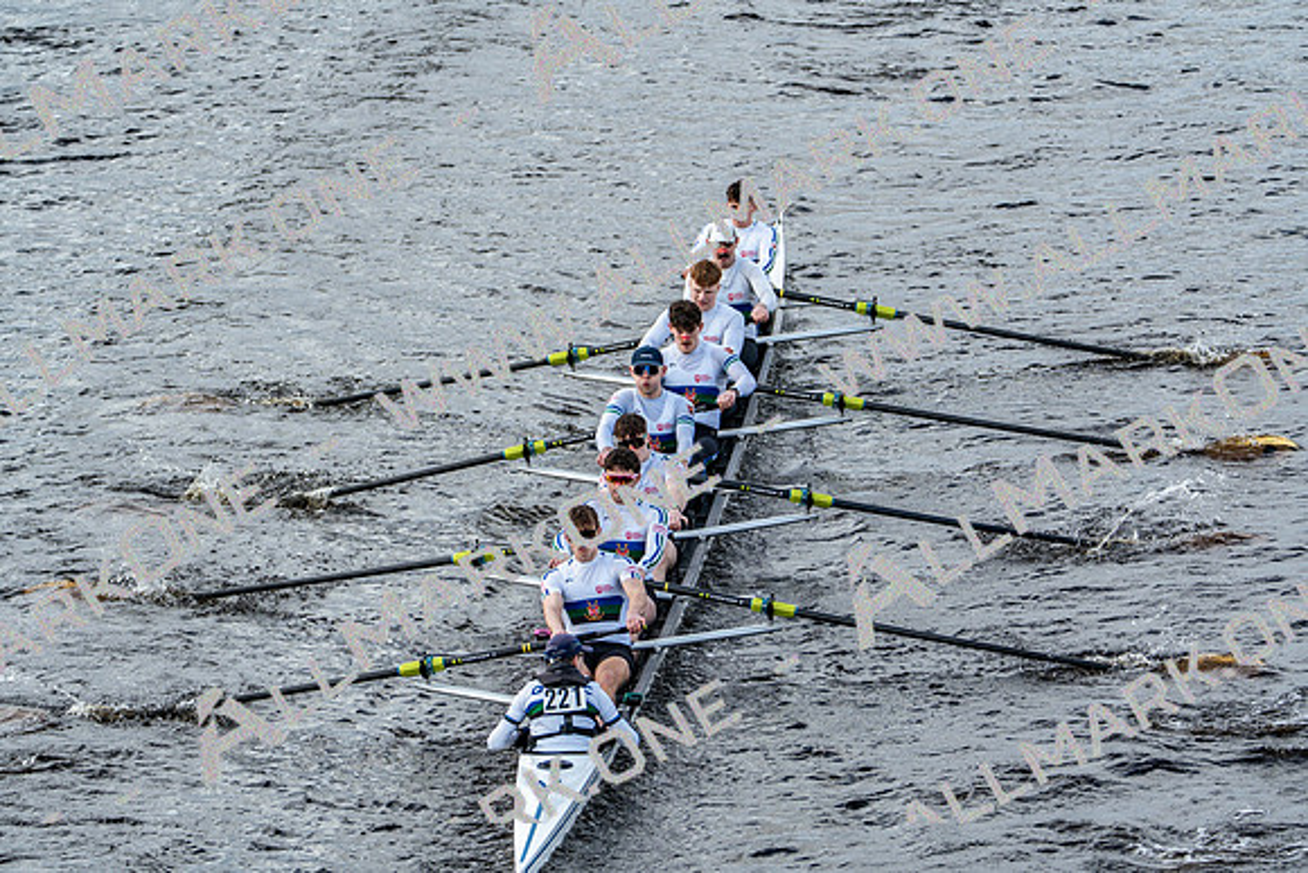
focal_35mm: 309
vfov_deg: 4.5
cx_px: 654
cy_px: 436
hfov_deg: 6.7
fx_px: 11229
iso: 500
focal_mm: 309
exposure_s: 1/1250
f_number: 6.3
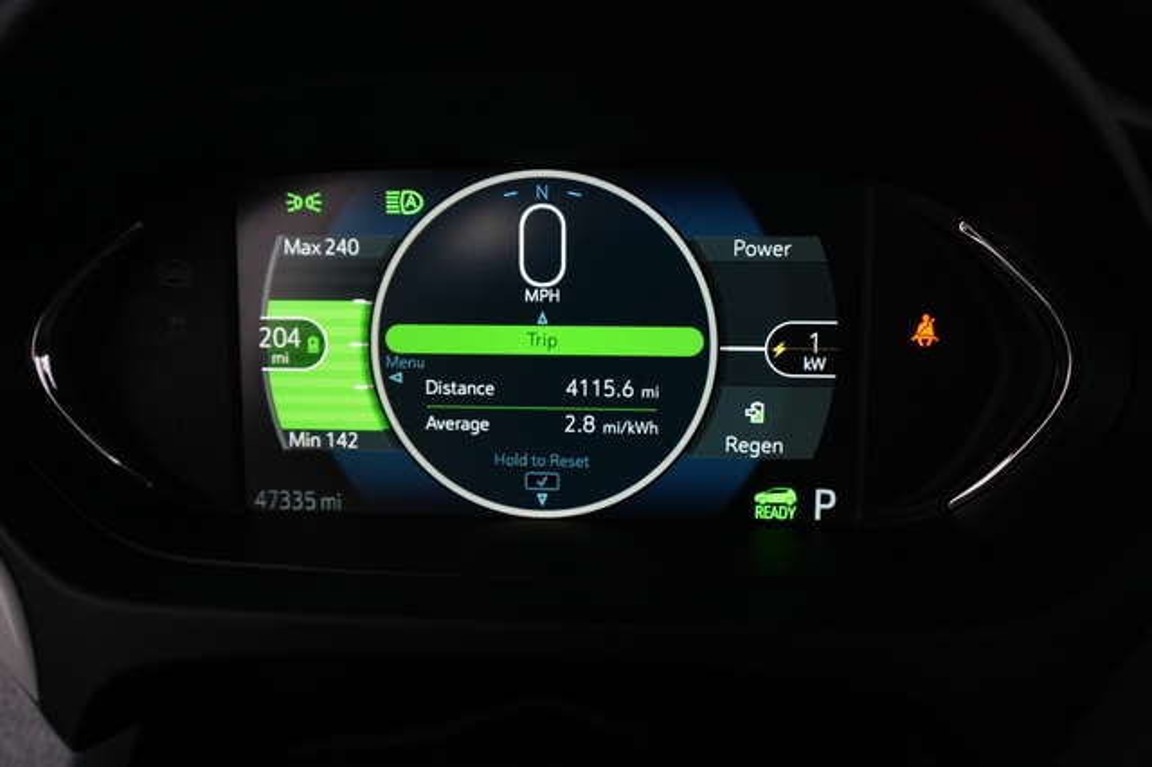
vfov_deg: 46.4
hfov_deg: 65.5
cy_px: 384
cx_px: 576
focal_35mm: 28
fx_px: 895
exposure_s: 1/160
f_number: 4
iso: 2500
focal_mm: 28
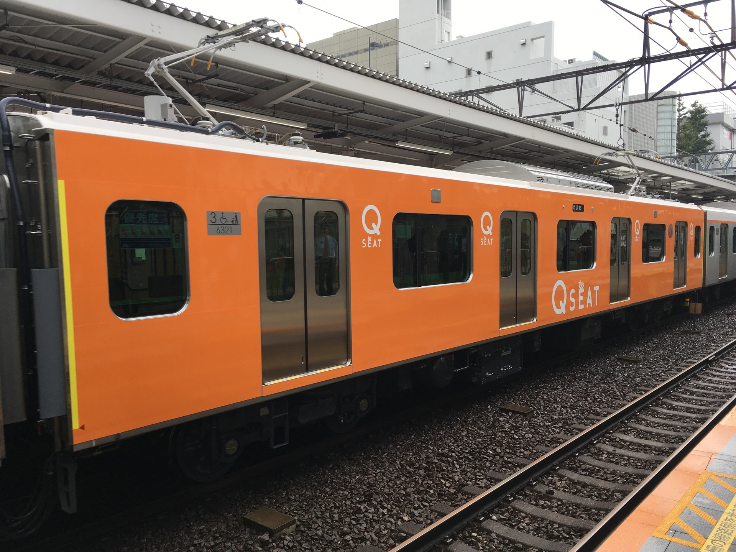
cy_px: 276
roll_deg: +0.2
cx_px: 368
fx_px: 617
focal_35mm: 29
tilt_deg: -2.6
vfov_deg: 48.2
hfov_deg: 61.7
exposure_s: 1/452
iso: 25
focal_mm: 4.15
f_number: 2.2
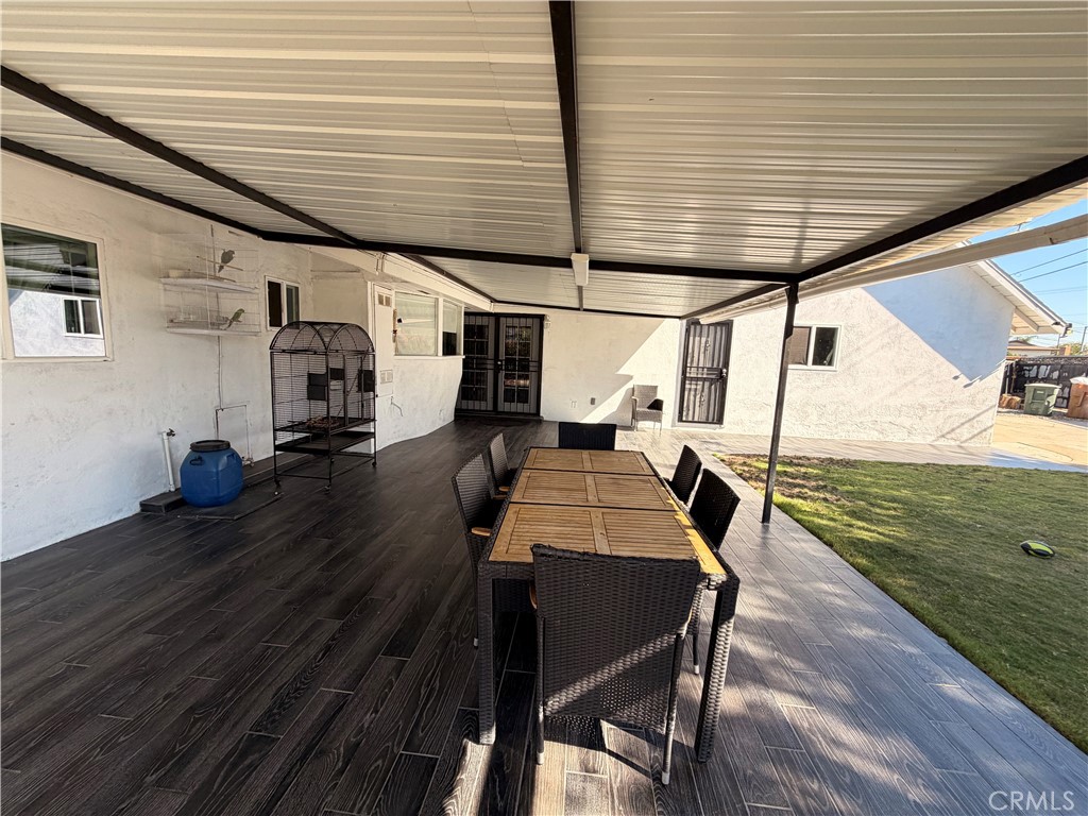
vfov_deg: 85.7
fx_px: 440
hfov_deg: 102.1
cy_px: 408
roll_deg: -3.0
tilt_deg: -7.3
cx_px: 544
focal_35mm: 14
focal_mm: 2.22
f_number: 2.2
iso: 40
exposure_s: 1/243
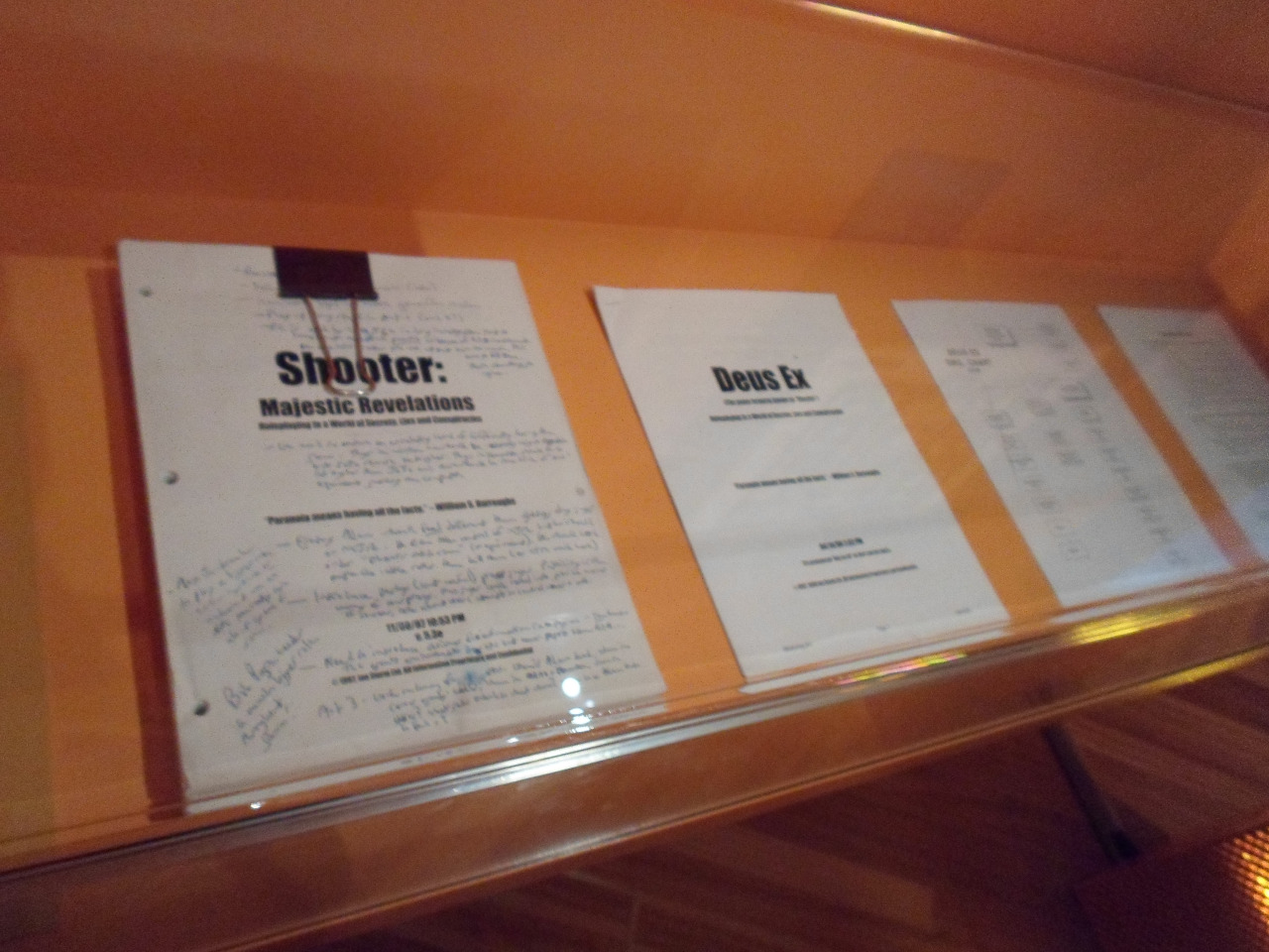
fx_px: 916
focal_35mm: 25
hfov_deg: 69.4
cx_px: 634
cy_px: 476
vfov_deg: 54.9
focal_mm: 4.5
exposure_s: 1/30
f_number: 2.5
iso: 400
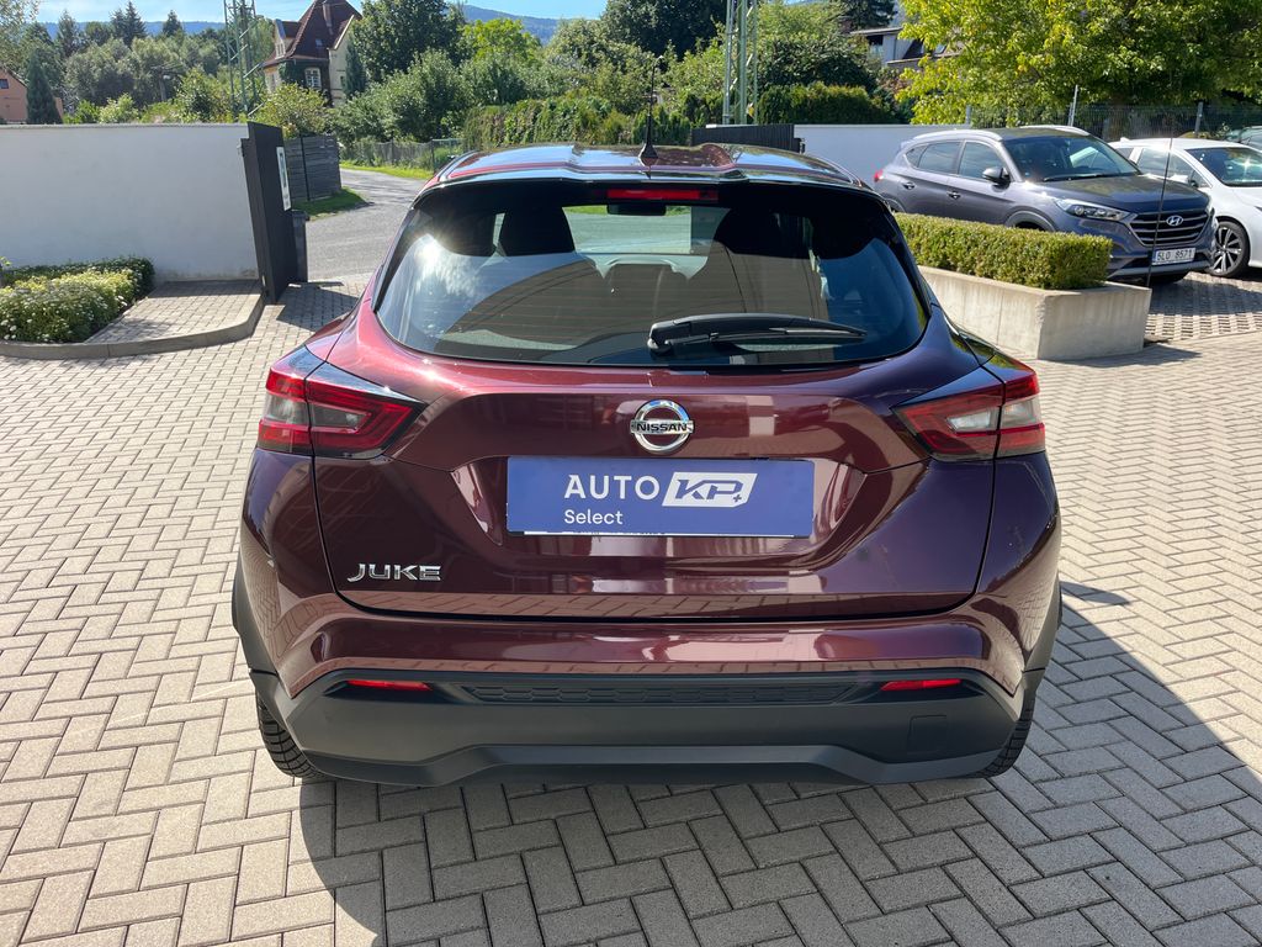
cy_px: 474
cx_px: 631
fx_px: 948
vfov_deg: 53.1
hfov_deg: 67.3
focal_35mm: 26
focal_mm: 5.1
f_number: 1.6
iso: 50
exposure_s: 1/1536
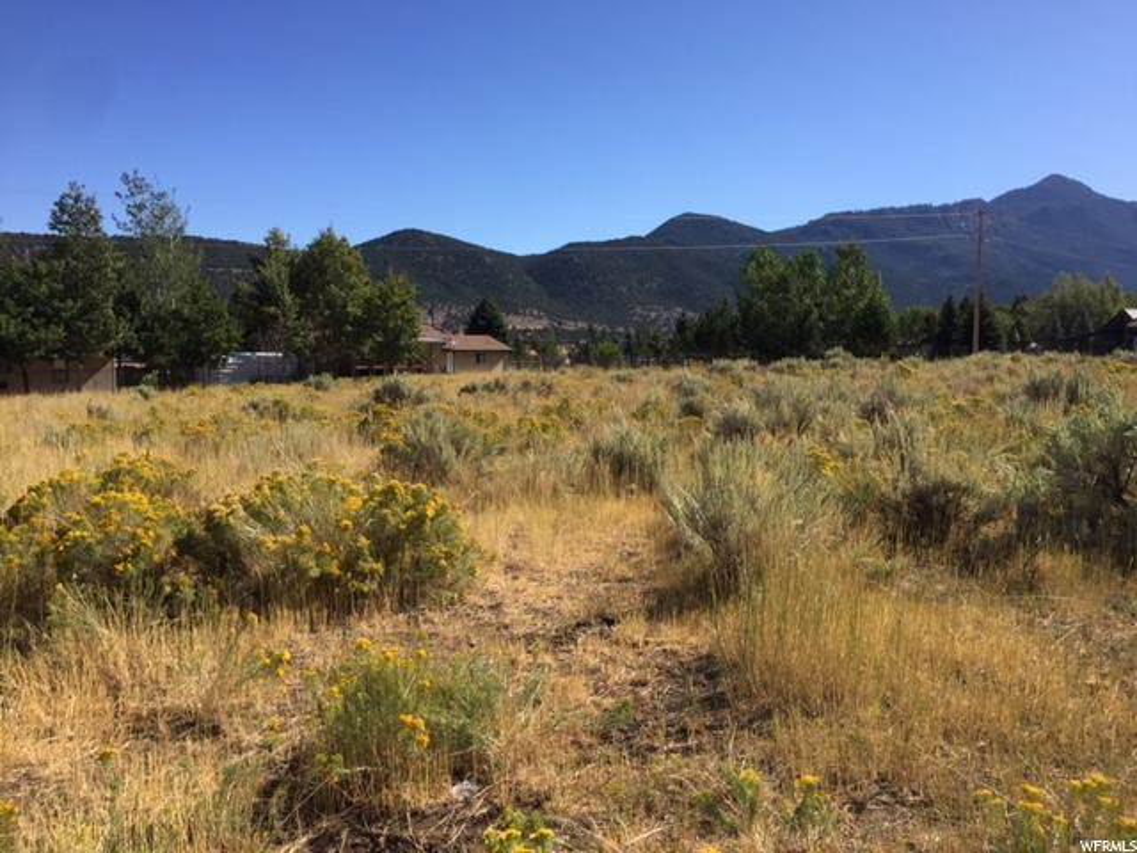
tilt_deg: -3.2
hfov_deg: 61.7
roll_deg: -1.6
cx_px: 568
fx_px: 953
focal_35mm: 29
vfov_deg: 48.2
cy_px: 426
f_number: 2.2
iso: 32
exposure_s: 1/1980
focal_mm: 4.15
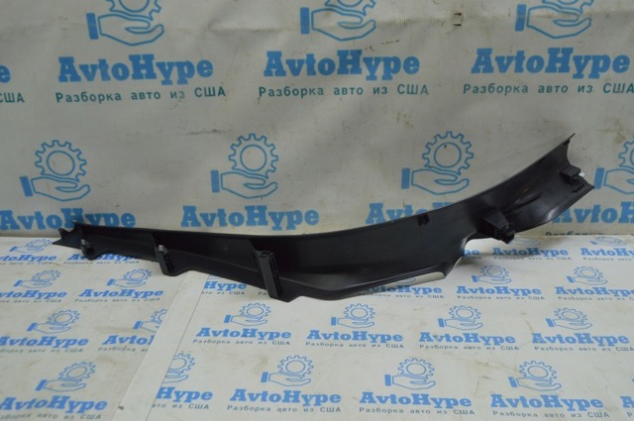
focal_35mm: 34
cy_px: 210
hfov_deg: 55.2
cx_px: 317
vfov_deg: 38.3
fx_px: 607
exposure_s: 1/40
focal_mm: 23
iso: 400
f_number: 5.6
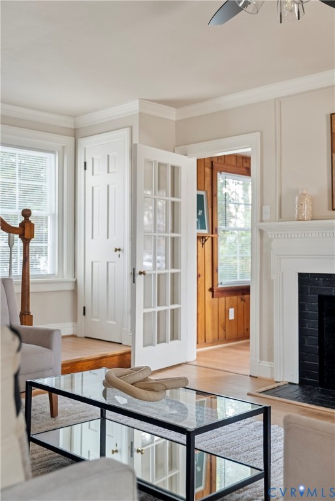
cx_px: 168
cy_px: 250
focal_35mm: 38
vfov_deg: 50.7
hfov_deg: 35.1
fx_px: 530
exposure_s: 1/2
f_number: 2.8
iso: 800
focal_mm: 38
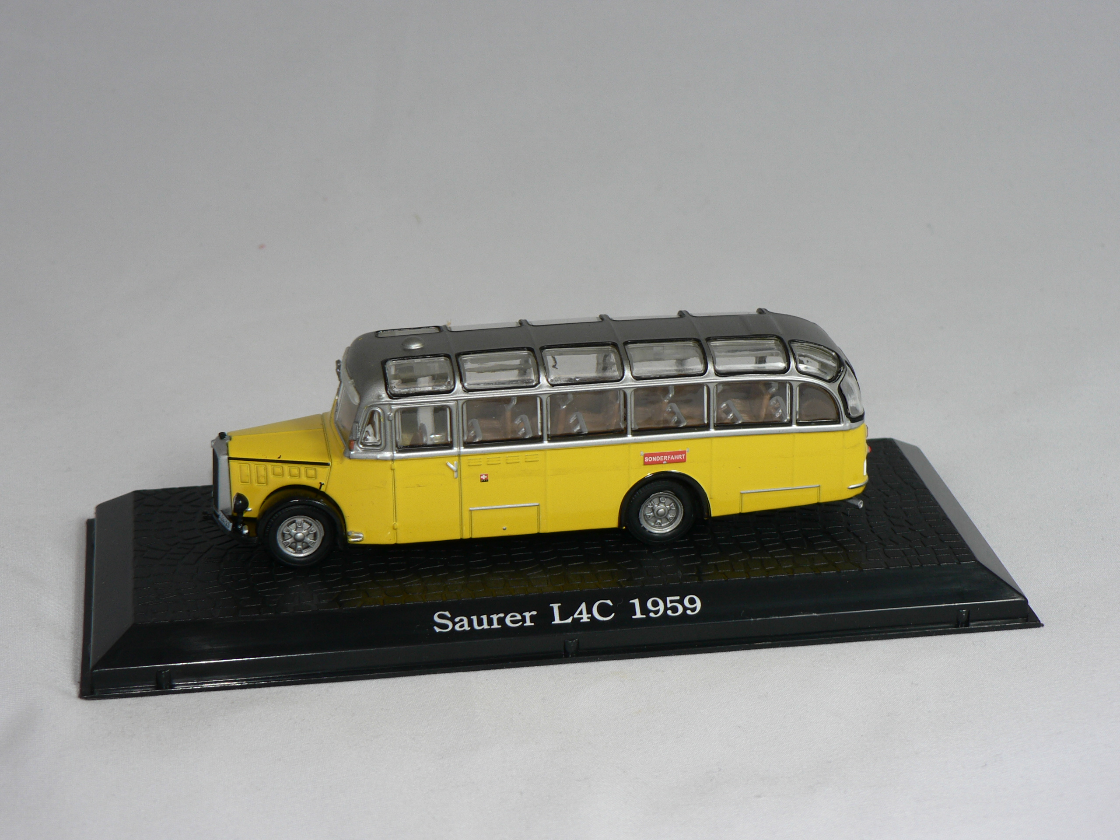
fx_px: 2556
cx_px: 560
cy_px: 420
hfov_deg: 24.7
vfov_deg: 18.7
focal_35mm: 79
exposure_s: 1/60
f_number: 3.2
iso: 80
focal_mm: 13.1
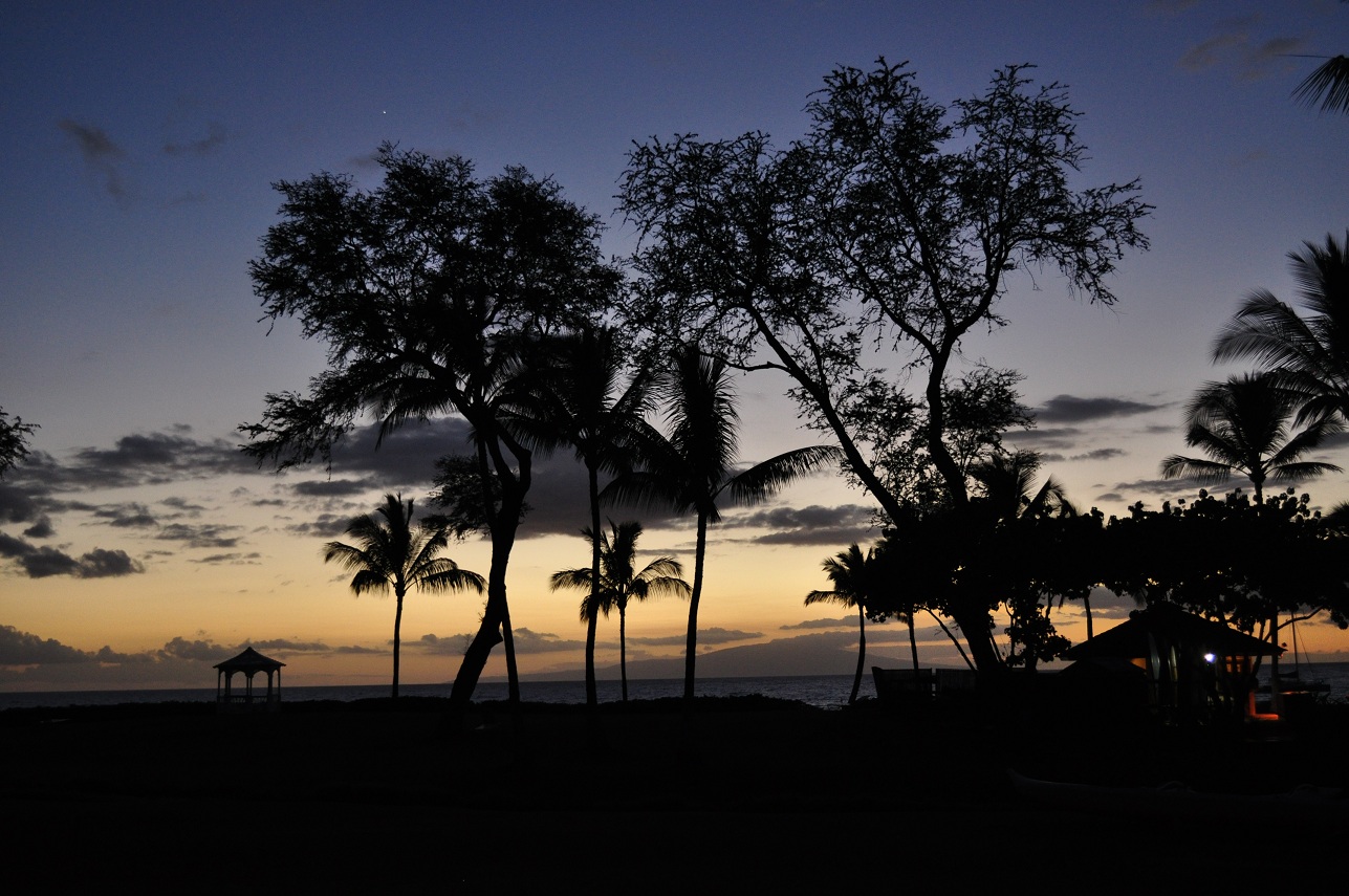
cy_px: 448
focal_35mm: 44
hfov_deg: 45.0
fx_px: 1628
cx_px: 674
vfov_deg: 30.8
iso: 800
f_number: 4.5
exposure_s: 1/45
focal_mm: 29
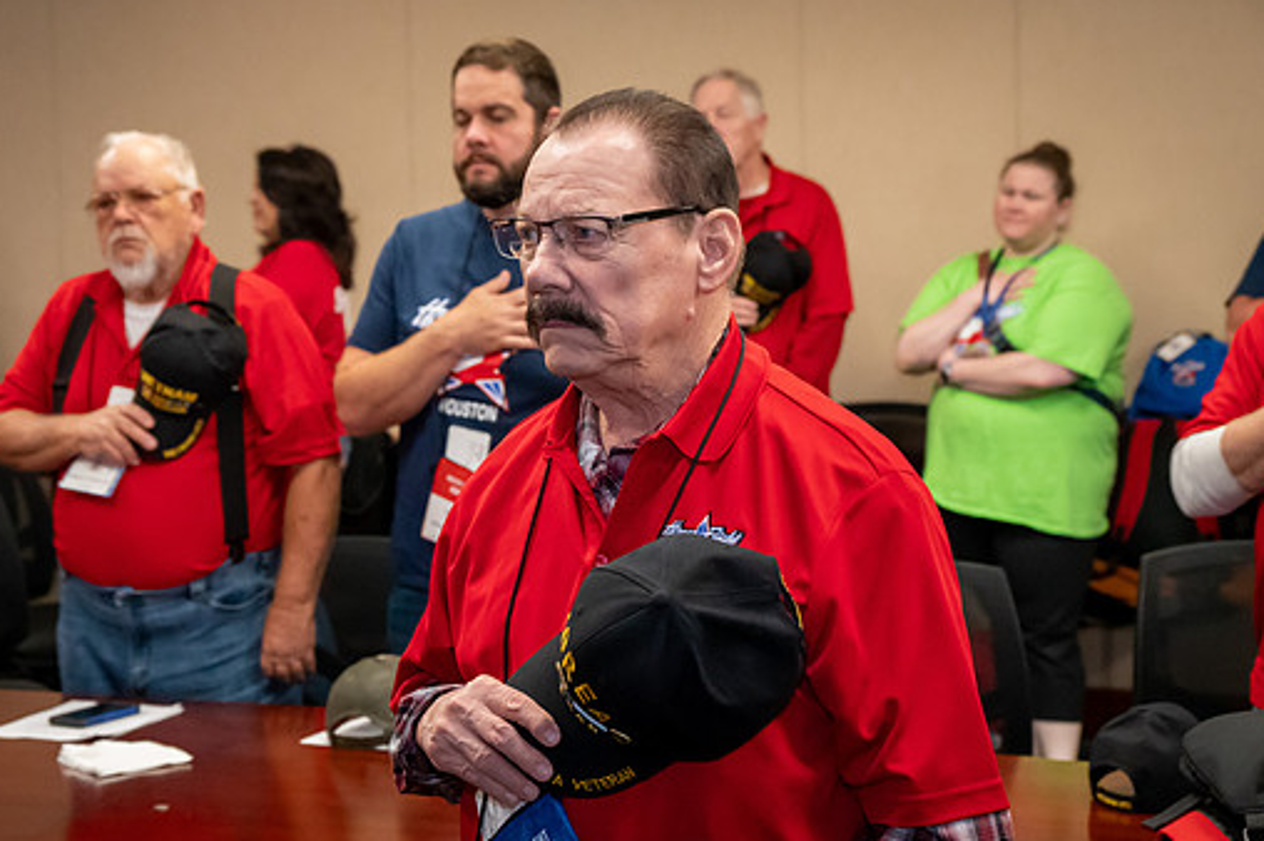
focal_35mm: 73
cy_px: 470
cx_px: 605
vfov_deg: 18.6
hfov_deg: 27.7
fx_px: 2561
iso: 12800
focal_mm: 64
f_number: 6
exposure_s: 1/160
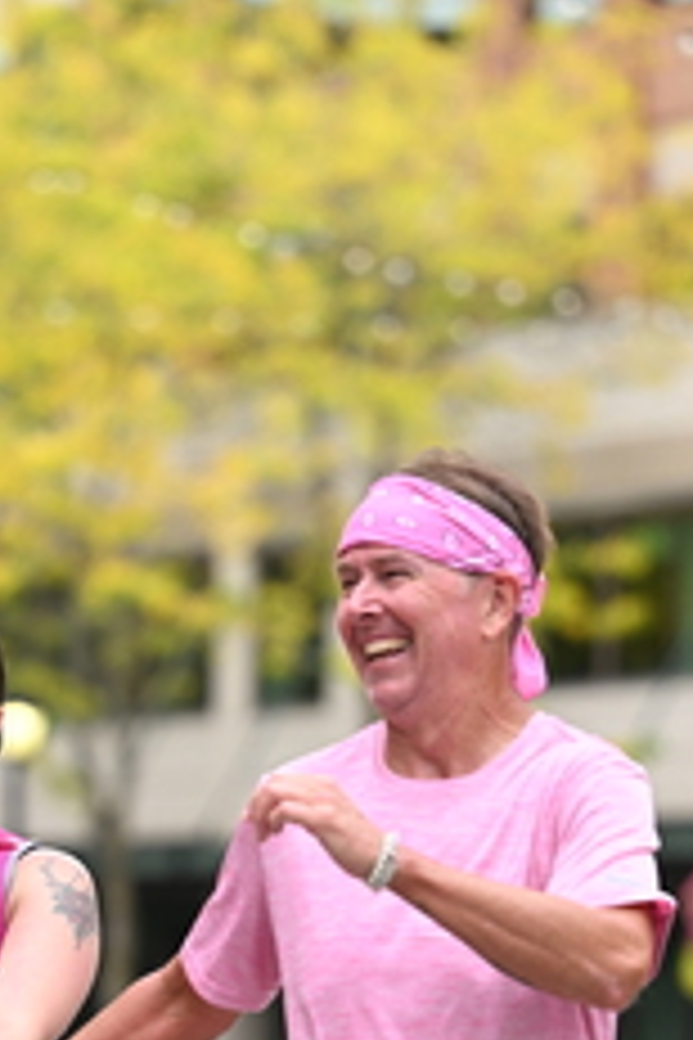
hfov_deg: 4.6
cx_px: 142
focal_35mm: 298
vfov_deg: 6.9
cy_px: 1017
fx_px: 8604
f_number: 2.8
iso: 640
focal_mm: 125
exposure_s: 1/1600
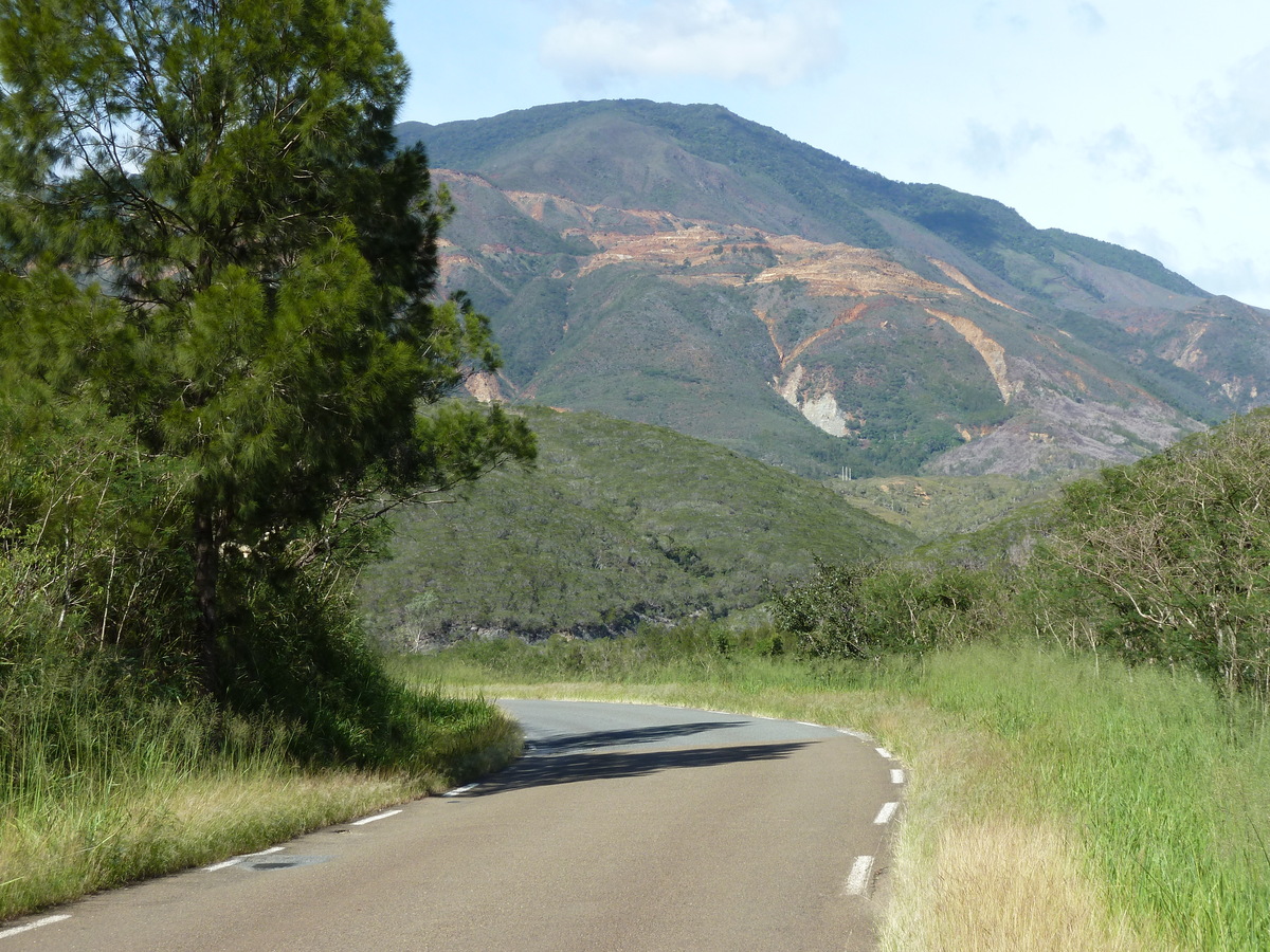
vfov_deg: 18.9
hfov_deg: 25.0
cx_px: 635
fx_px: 2862
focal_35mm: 78
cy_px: 476
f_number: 4.2
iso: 80
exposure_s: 1/320
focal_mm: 12.8
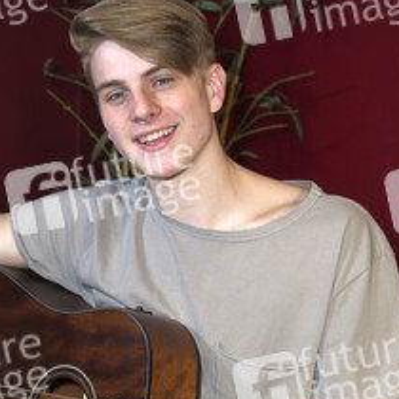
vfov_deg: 19.4
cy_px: 285
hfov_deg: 19.5
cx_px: 159
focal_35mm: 89
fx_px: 1161
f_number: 4.5
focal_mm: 55
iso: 500
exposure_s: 1/160
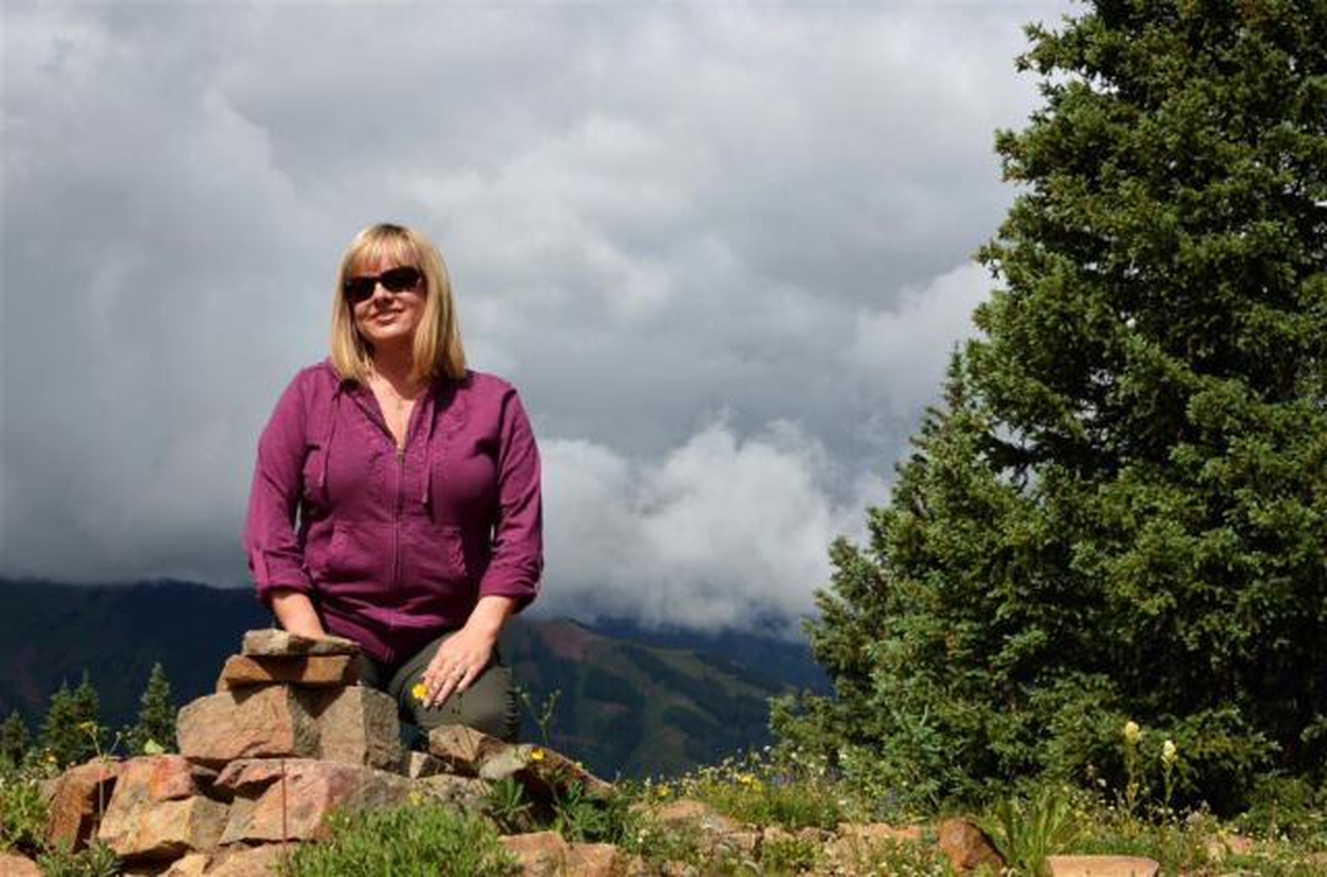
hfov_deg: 37.9
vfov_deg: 25.6
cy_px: 438
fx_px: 1930
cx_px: 664
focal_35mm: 52
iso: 100
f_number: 8
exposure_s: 1/250
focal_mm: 35
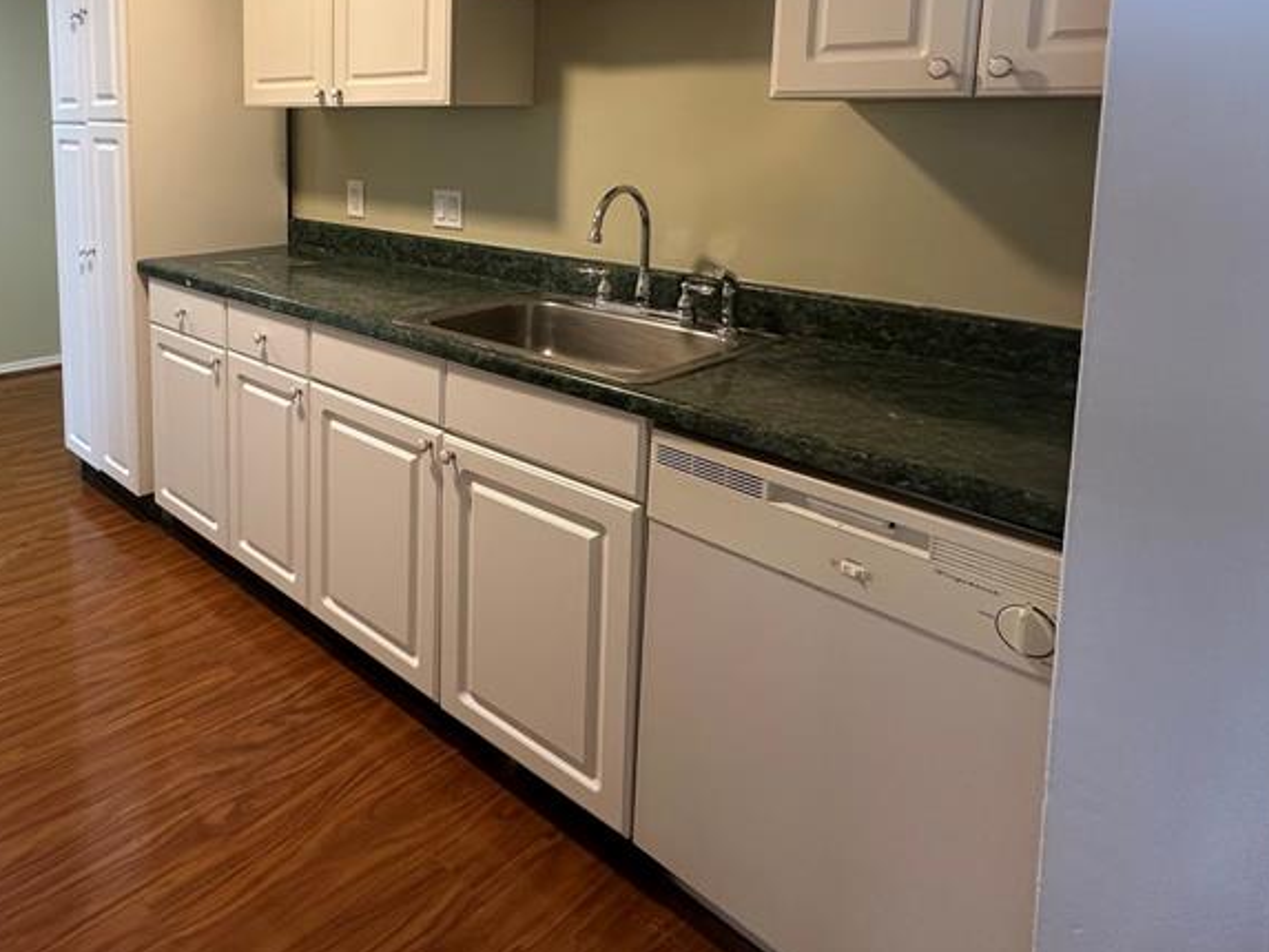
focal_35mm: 25
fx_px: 917
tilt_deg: -6.8
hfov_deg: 64.8
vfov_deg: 52.1
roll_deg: -0.1
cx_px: 303
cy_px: 221
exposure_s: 1/60
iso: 160
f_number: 2.2
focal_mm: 2.22
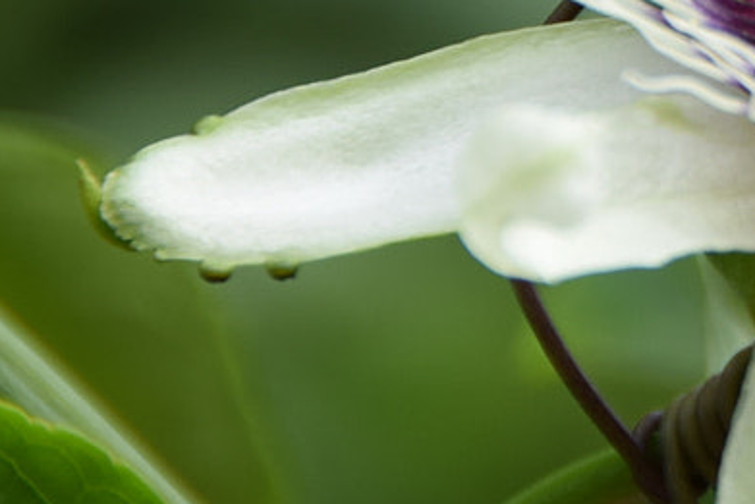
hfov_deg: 1.7
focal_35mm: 1228
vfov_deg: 1.1
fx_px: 25762
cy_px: -97
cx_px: 1124
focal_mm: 200
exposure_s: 1/250
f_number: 8
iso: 220
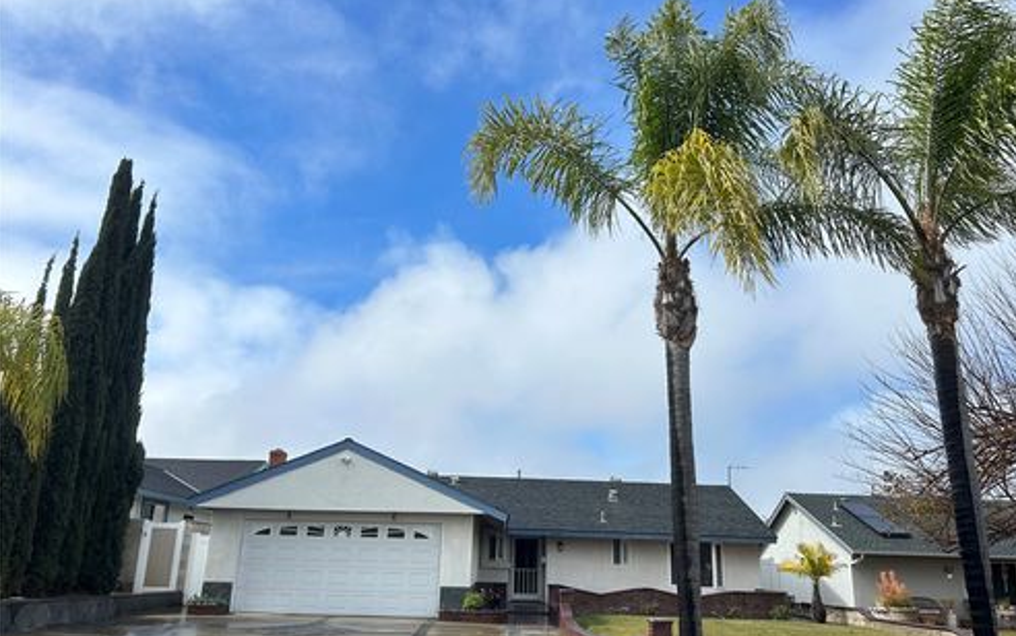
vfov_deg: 44.5
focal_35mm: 28
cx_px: 514
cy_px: 348
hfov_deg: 66.4
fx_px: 776
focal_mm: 5.7
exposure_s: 1/5319
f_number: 1.5
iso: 50
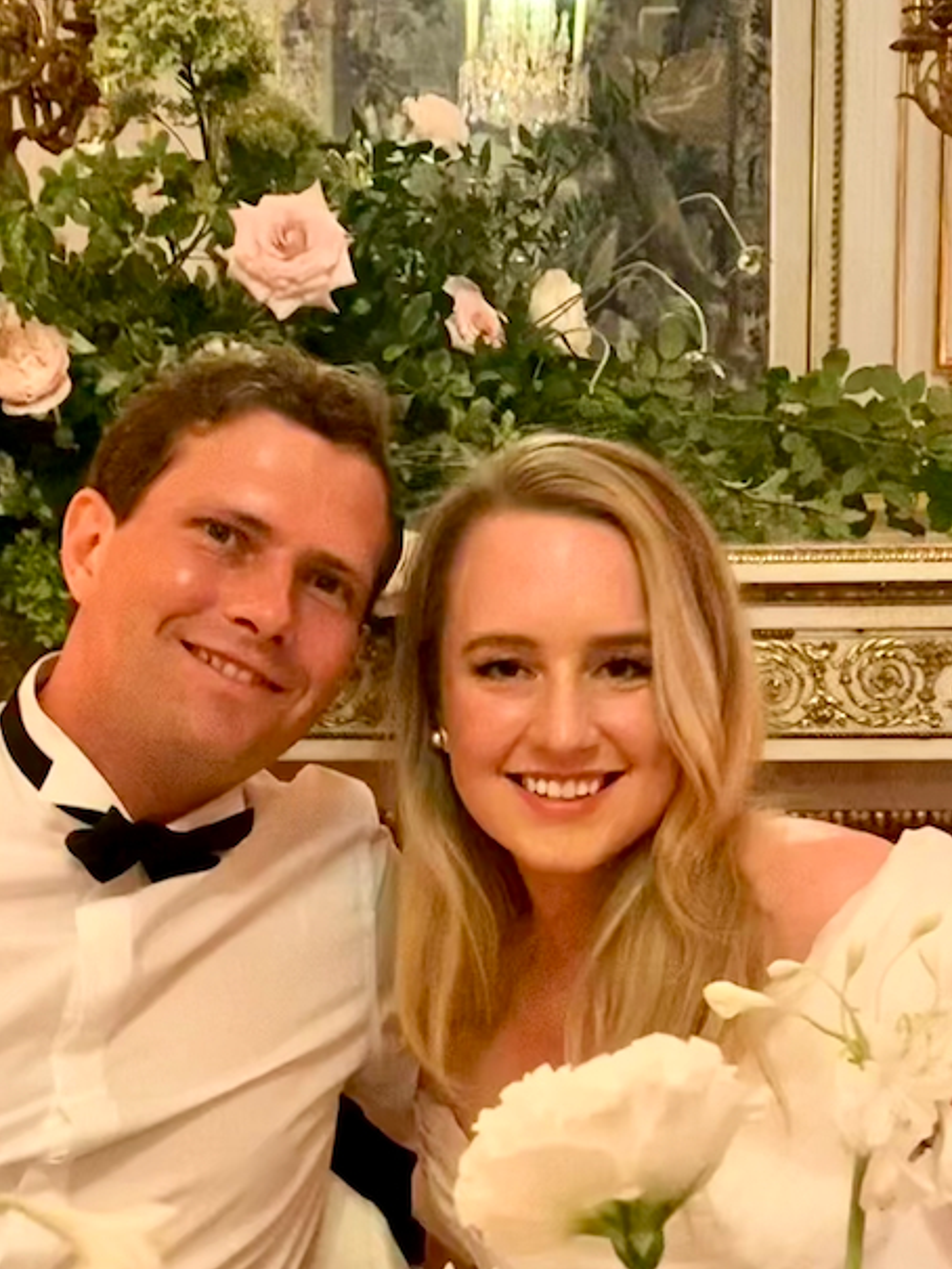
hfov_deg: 26.6
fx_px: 2016
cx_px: 445
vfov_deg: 34.3
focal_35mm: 55
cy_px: 935
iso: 640
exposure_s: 1/25
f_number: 1.8
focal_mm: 4.25
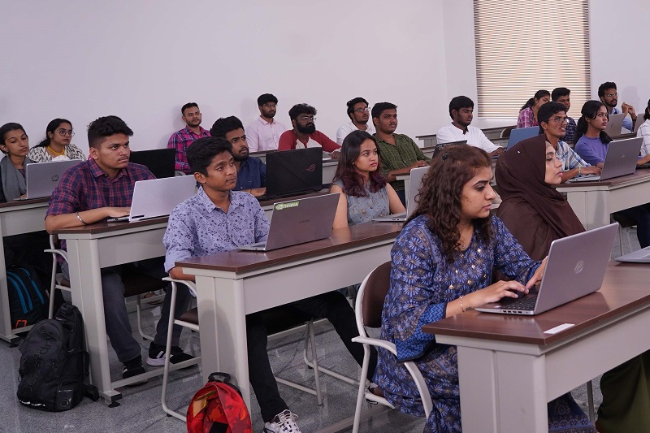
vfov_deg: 29.7
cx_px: 534
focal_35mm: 45
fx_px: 812
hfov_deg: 41.5
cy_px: 151
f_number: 4
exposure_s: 1/250
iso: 800
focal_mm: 24
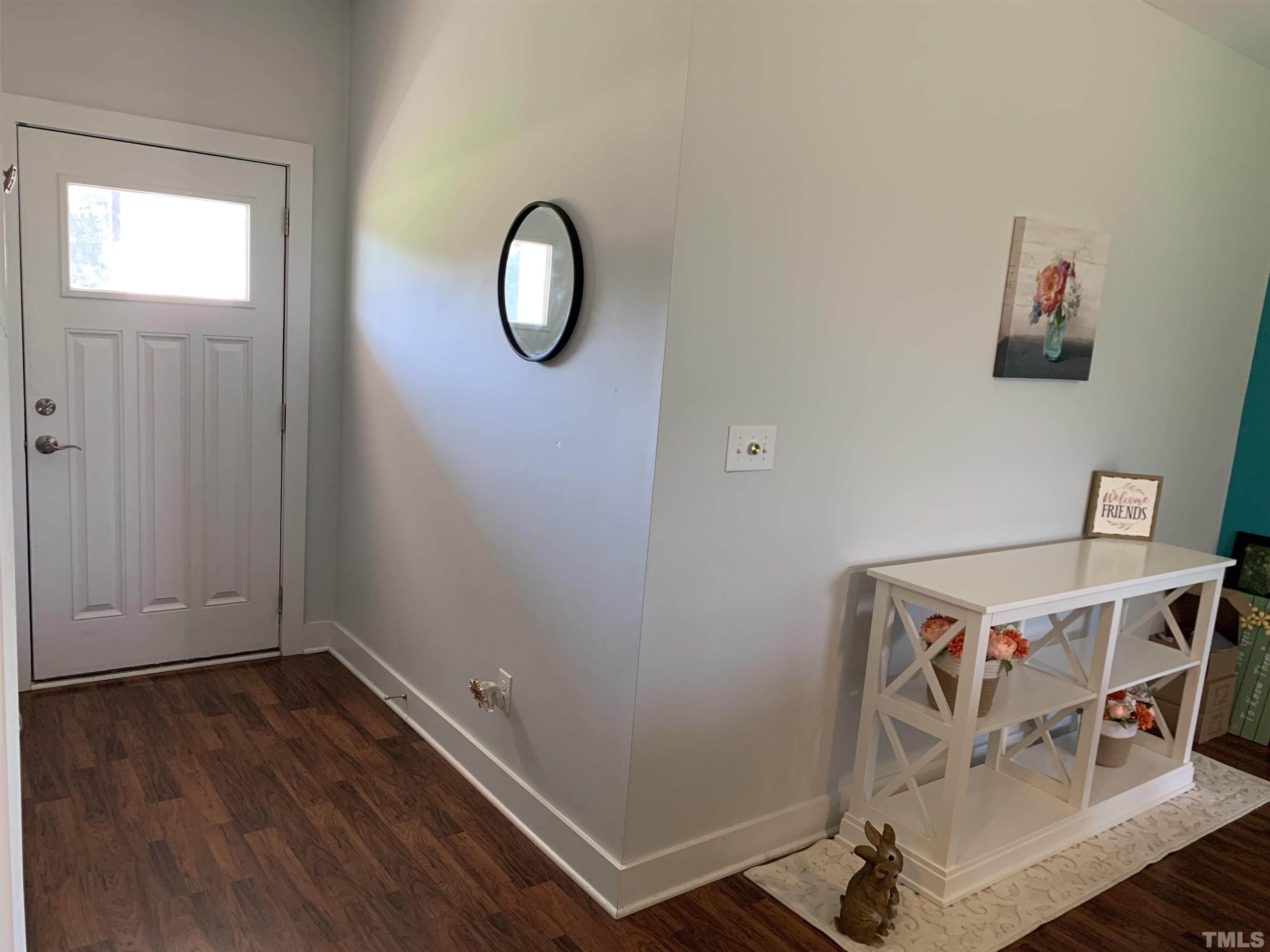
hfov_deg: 67.3
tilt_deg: -10.0
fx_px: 954
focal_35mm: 26
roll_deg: -4.4
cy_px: 476
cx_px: 635
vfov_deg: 53.1
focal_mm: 4.25
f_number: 1.8
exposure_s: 1/60
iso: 160
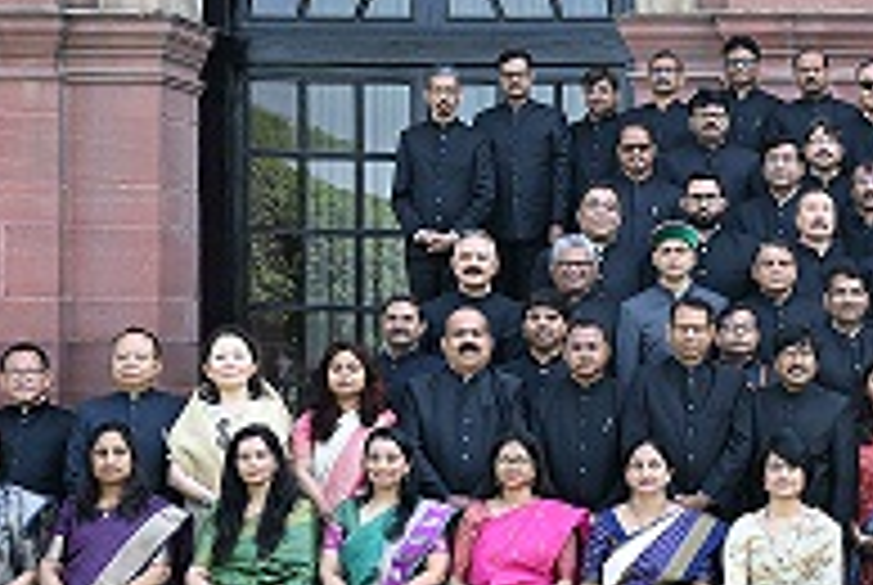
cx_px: 994
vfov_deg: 16.1
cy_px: 374
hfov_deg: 22.4
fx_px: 2064
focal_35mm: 85
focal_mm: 32
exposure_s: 1/100
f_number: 5.6
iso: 125
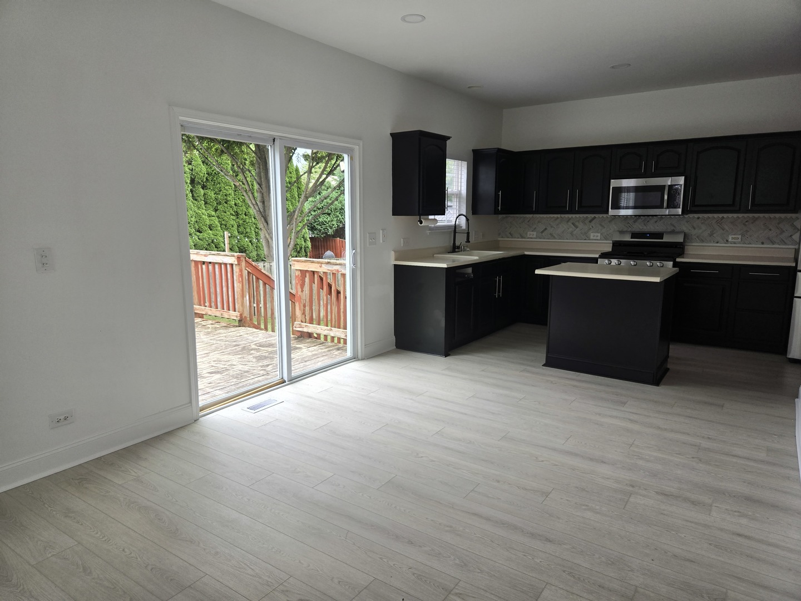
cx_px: 400
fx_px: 532
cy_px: 300
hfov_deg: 73.9
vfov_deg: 58.9
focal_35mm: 23
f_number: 1.8
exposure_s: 1/180
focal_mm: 5.4
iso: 64
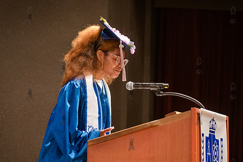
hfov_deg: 8.3
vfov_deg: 5.5
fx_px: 1674
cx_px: 131
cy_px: 90
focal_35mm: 248
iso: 5000
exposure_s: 1/200
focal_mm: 185
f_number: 4
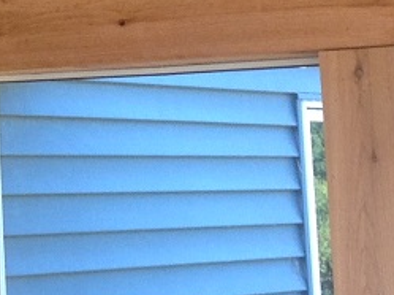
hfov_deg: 11.3
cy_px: -44
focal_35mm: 169
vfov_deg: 8.7
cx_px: -165
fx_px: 1921
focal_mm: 4.28
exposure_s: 1/60
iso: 64
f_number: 2.4
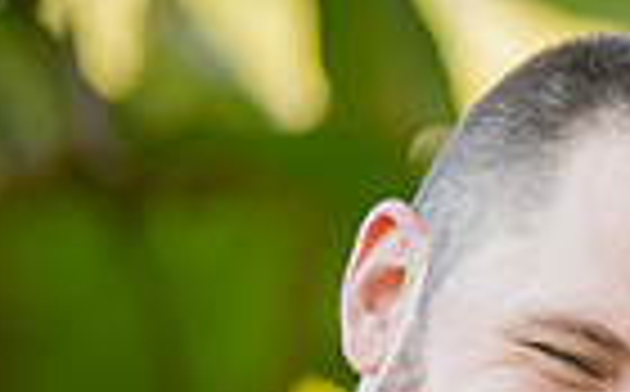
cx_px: 1233
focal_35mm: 656
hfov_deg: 3.2
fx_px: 11245
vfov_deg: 2.0
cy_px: 759
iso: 800
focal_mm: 155
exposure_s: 1/500
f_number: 3.2
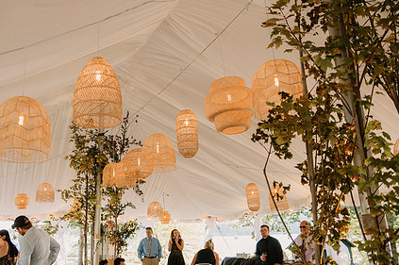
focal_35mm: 34
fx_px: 376
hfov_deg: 54.7
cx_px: 133
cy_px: 126
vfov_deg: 38.8
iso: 1000
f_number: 2.8
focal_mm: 24
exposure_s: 1/500
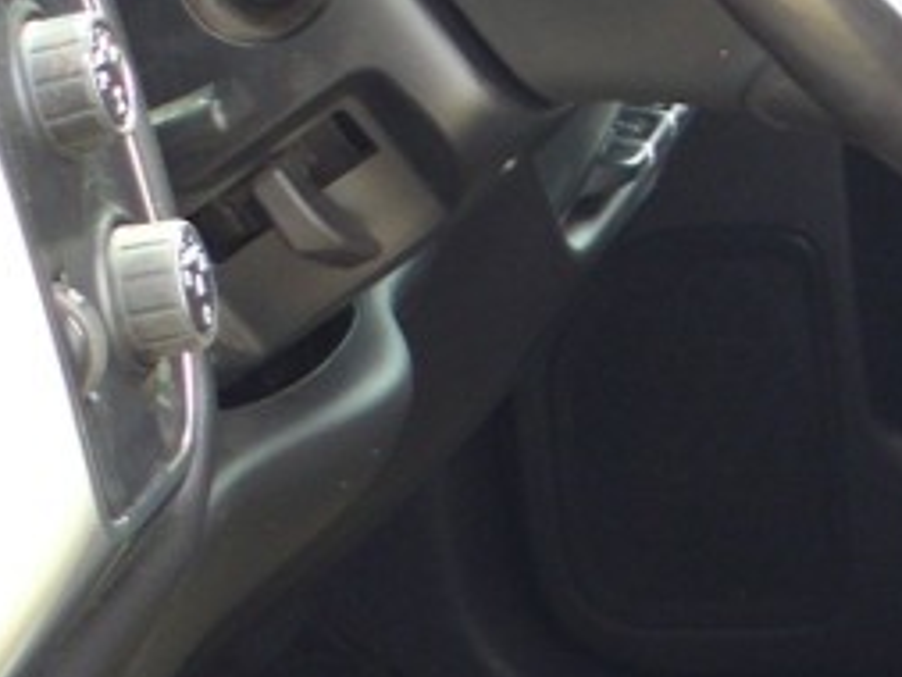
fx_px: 5005
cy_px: 506
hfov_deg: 9.8
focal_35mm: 192
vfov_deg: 7.7
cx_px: 1629
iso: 100
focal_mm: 6.3
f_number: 2.9
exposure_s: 1/60
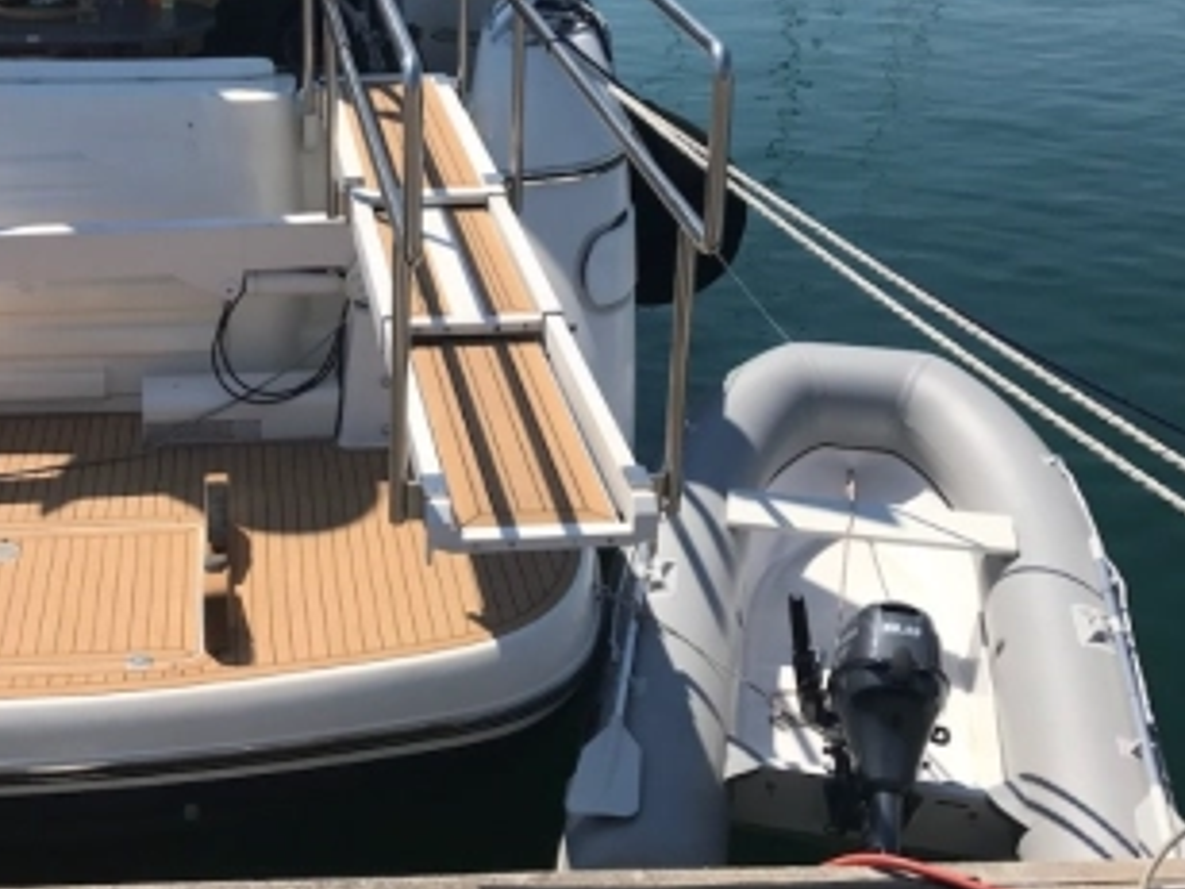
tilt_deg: -21.2
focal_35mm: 50
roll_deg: -0.7
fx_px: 1712
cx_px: 381
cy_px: 337
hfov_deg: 37.7
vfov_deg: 29.0
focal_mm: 3.99
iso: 20
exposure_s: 1/3690
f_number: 1.8
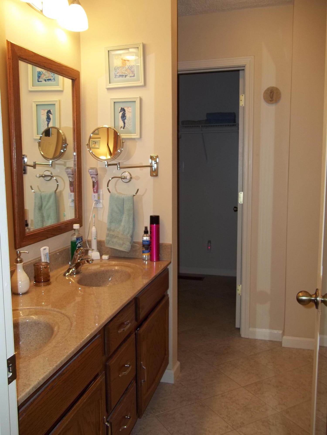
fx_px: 403
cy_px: 218
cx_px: 164
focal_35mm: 32
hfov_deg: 44.2
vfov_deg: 56.8
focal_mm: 5.7
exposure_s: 1/30
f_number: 2.9
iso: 64
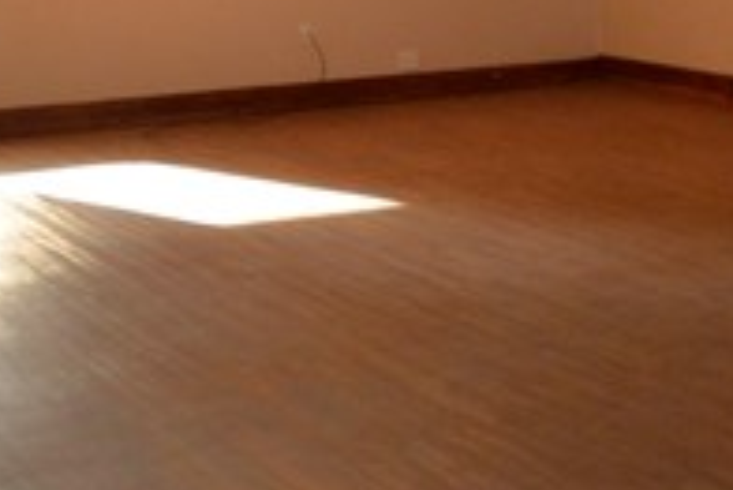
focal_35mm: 83
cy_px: 0
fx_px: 1691
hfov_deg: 20.5
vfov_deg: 16.2
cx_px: 1133
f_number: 4.5
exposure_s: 1/200
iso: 800
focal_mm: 10
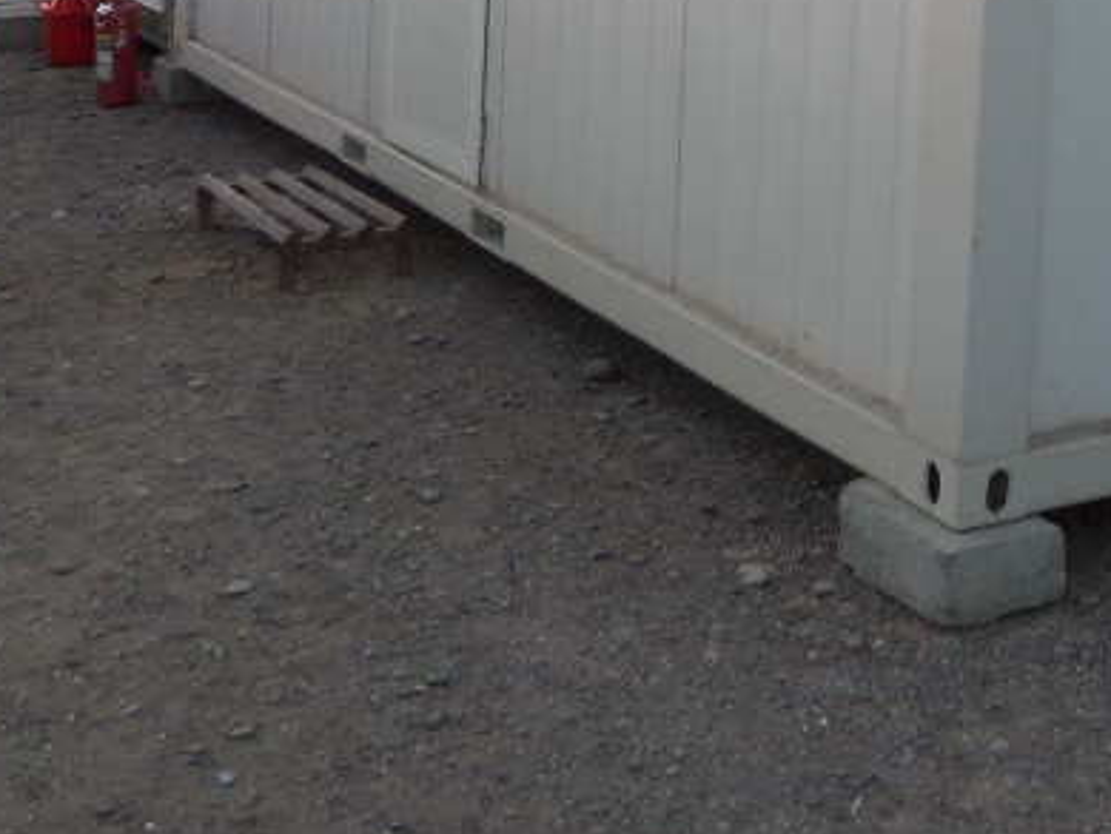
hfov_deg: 28.5
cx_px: 1145
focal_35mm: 63
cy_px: -202
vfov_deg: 21.4
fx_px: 2023
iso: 80
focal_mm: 4.3
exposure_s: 1/90
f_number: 3.1
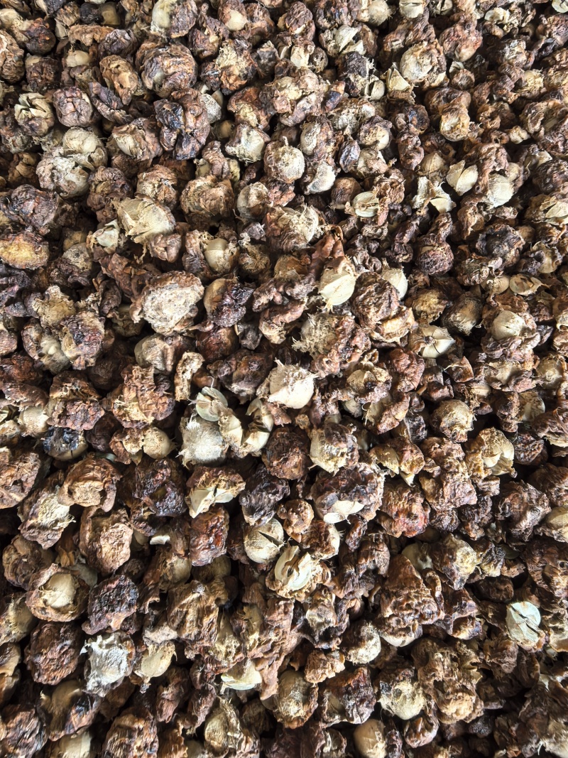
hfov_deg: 56.8
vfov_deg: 71.6
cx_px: 284
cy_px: 379
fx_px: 525
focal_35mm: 24
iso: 320
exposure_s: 1/50
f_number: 2.2
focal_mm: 1.95
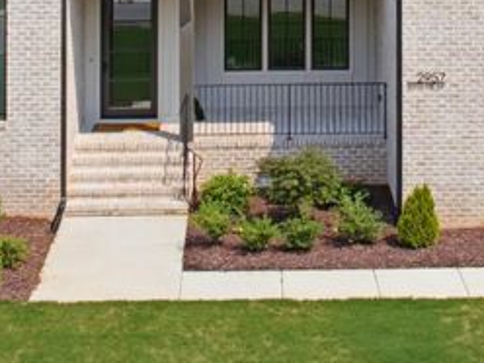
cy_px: -137
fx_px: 1384
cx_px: 324
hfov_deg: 19.8
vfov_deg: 14.2
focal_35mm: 99
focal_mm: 12.3
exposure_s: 1/1600
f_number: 2.8
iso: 130
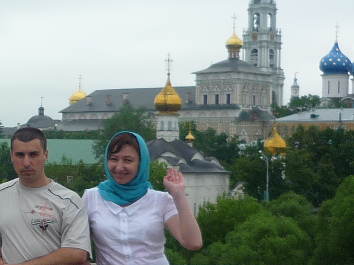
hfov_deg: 17.1
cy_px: 165
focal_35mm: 110
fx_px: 1125
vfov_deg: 13.4
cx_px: -67
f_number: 2.8
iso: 100
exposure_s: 1/640
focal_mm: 5.5
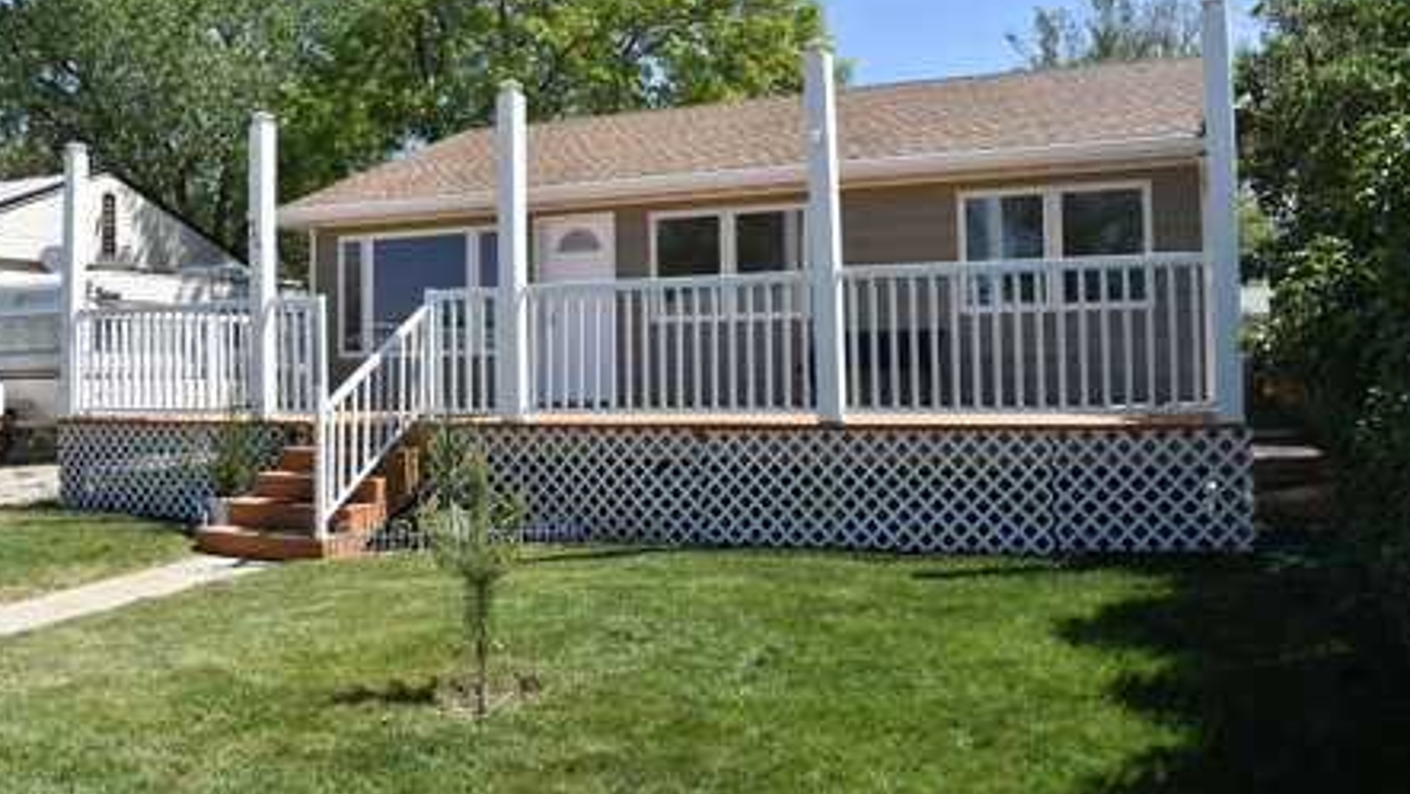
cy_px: 332
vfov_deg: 36.6
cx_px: 695
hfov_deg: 61.0
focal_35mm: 32
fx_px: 1197
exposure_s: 1/400
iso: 200
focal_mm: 20
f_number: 10
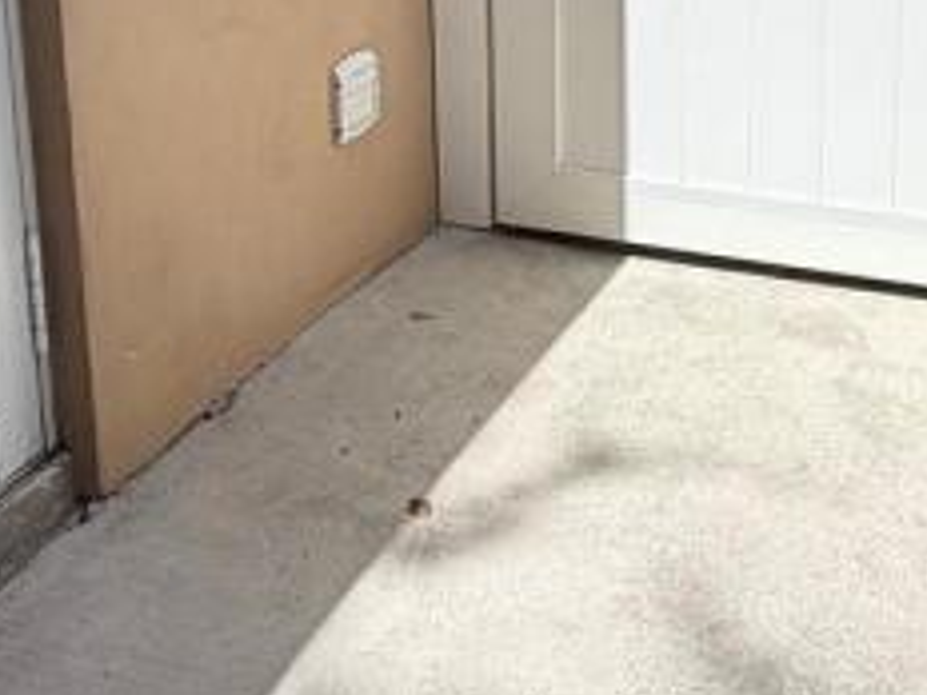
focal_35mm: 58
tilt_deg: -11.2
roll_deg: +1.7
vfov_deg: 23.6
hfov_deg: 33.1
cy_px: -80
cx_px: 551
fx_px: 1553
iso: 20
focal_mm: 2.22
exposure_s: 1/1145
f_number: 2.2
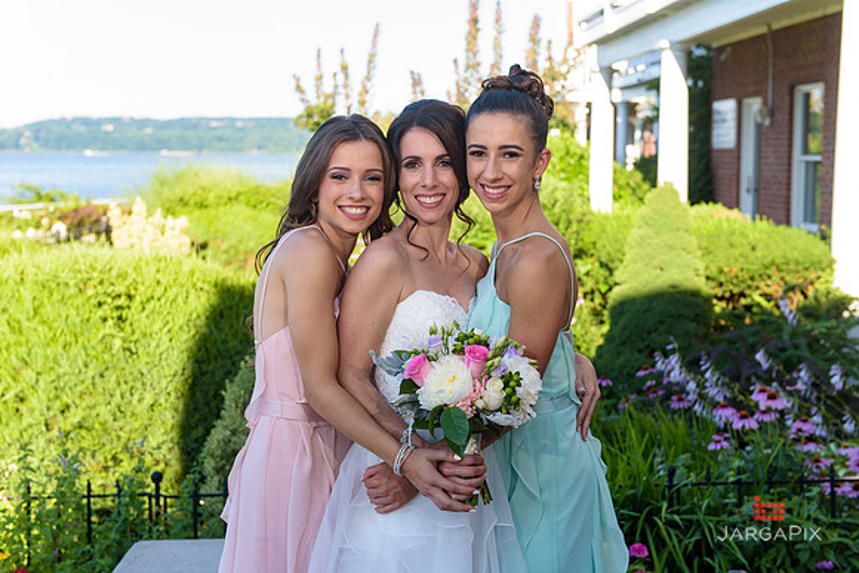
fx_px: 1313
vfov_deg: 24.6
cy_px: 286
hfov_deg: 36.2
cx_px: 430
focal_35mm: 55
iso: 200
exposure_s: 1/250
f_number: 4
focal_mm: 55
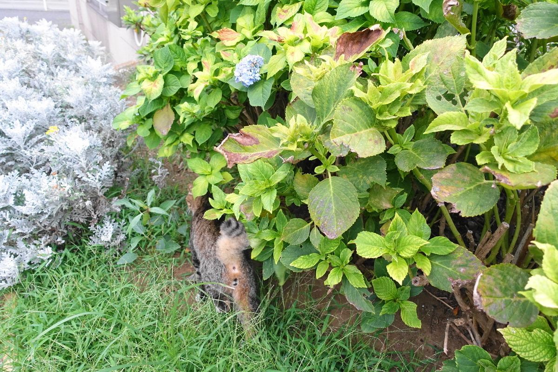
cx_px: 279
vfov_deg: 53.1
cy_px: 186
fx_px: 372
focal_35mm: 24
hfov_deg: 73.7
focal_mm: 8.8
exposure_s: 1/200
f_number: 2.5
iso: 800
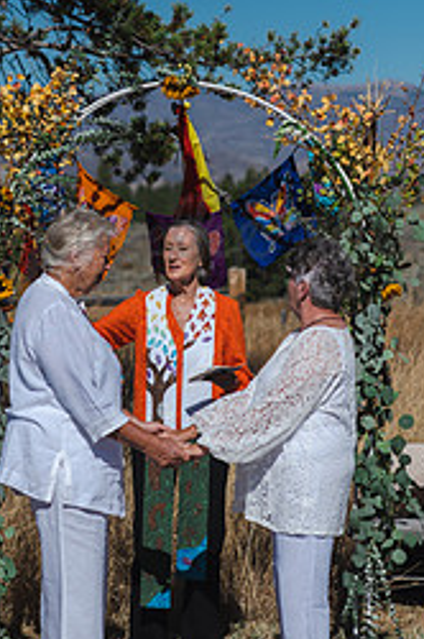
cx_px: 147
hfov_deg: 8.9
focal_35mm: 153
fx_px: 2710
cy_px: 227
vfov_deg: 13.4
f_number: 3.2
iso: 125
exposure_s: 1/5000
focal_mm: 85
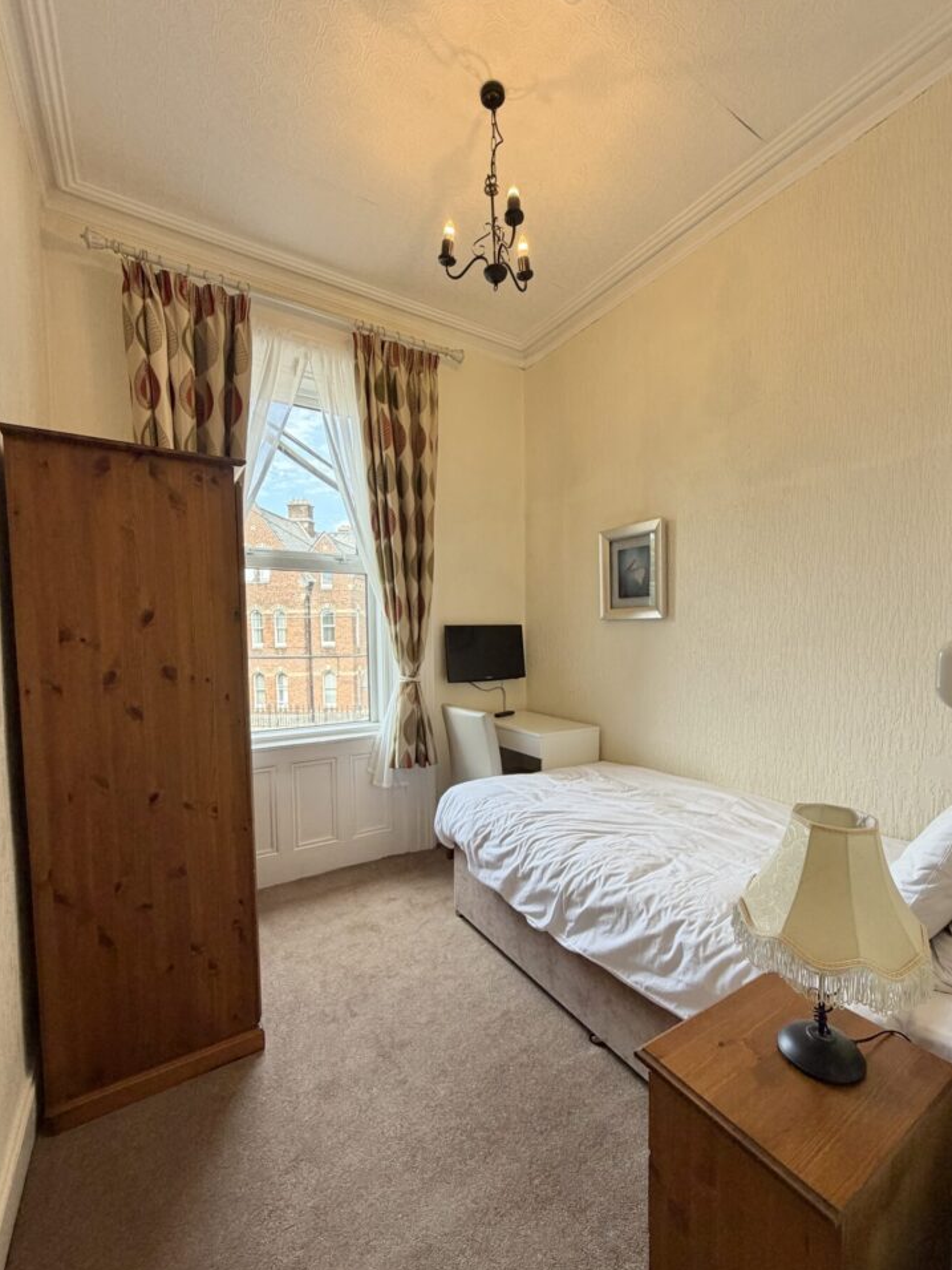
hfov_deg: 81.7
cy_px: 670
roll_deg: -0.2
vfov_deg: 98.1
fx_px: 550
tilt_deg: -3.5
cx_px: 506
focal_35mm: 15
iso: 125
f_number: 2.2
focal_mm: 2.22
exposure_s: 1/121
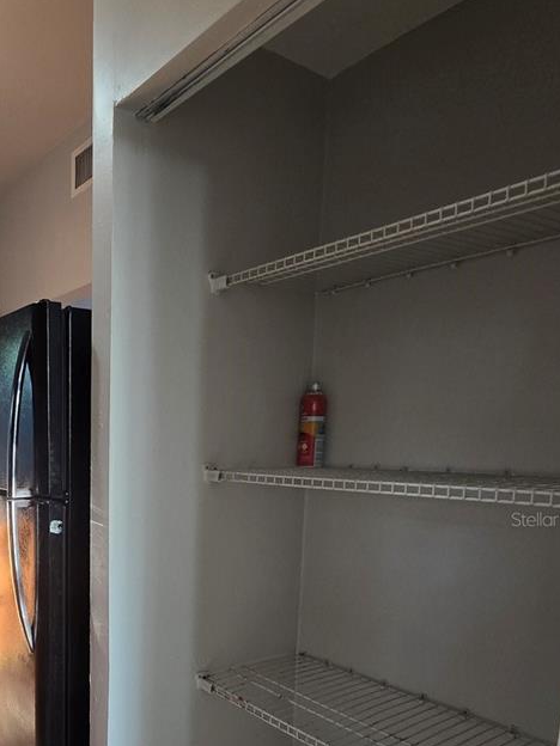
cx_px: 57
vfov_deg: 66.8
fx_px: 539
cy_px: 519
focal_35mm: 25
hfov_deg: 49.1
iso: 125
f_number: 2.2
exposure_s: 1/60
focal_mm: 2.2
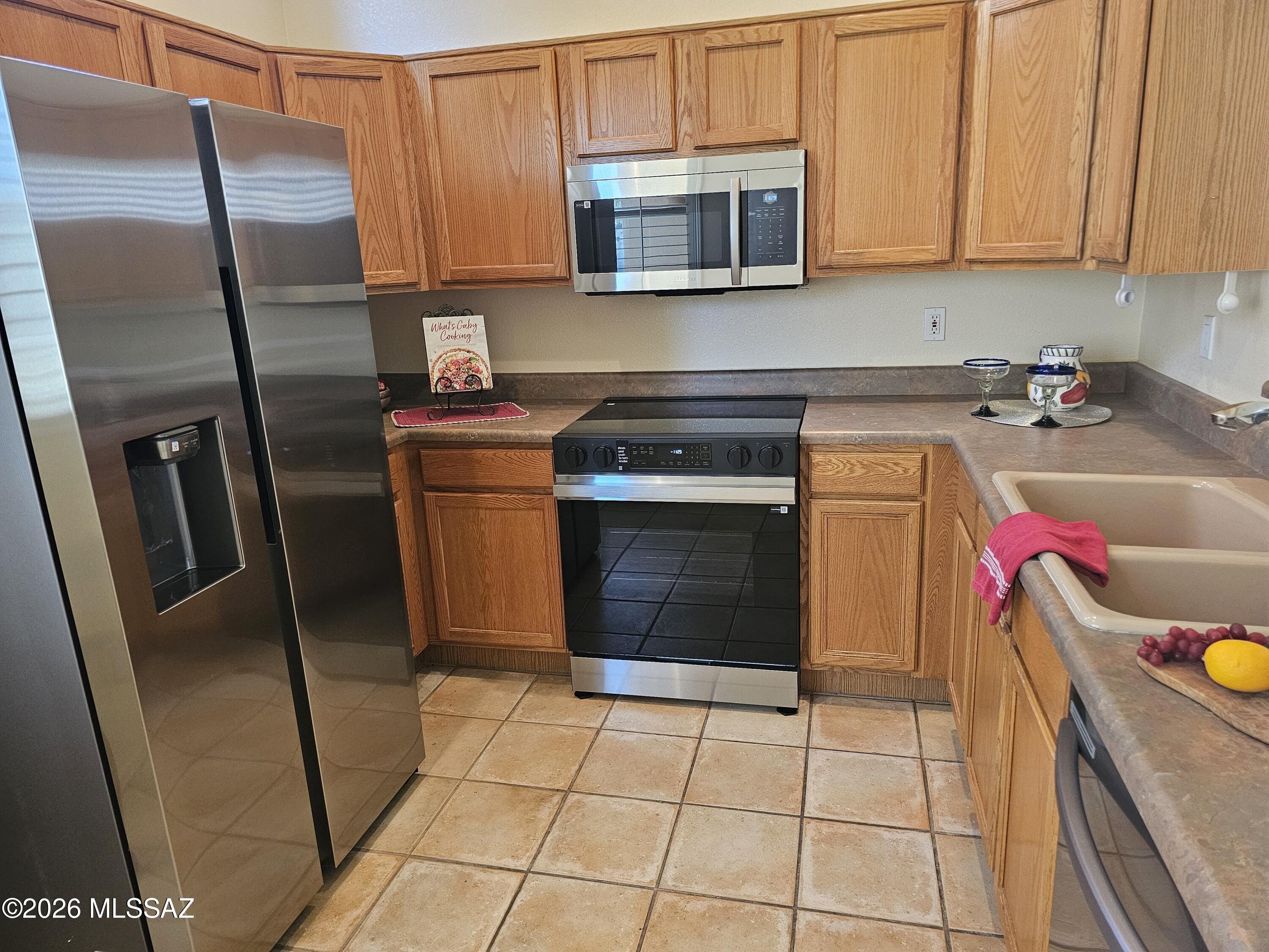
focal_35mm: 23
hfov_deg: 73.9
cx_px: 634
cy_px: 476
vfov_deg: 58.9
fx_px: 843
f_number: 1.7
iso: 500
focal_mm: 6.3
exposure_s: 1/120
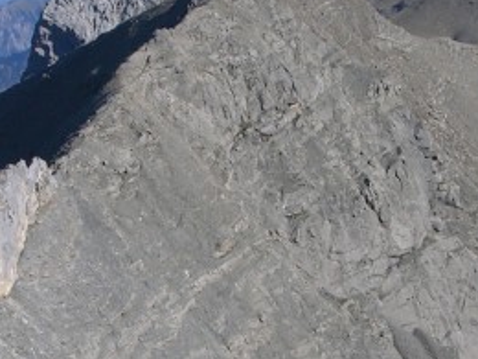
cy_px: 201
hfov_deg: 14.3
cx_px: 175
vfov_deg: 10.7
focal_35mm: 138
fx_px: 1906
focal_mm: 8.9
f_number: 6.3
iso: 50
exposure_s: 1/244
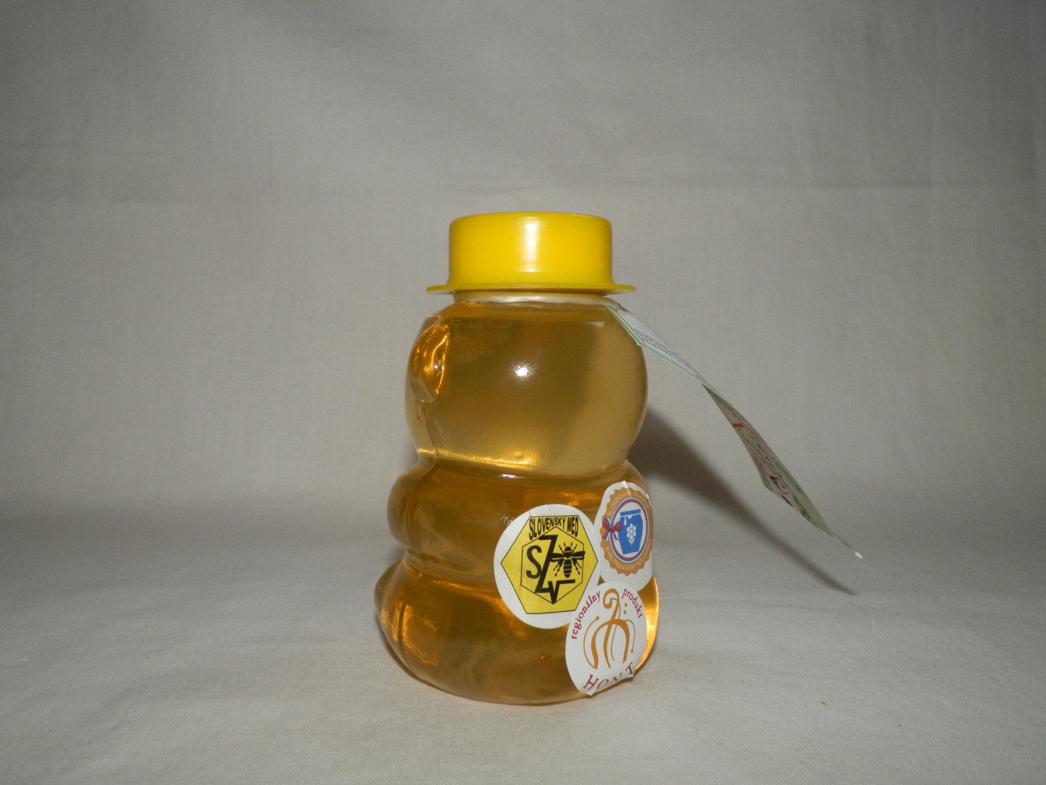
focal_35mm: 28
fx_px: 846
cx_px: 523
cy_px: 392
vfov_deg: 49.7
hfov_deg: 63.4
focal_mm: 5
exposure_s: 1/30
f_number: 7.3
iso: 100
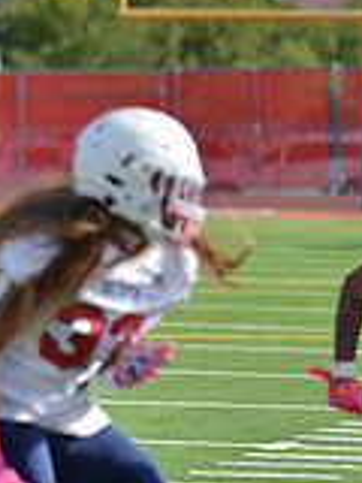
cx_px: -341
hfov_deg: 2.8
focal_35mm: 522
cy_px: 201
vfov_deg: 3.8
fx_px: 7278
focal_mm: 150
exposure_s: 1/1600
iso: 110
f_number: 2.8
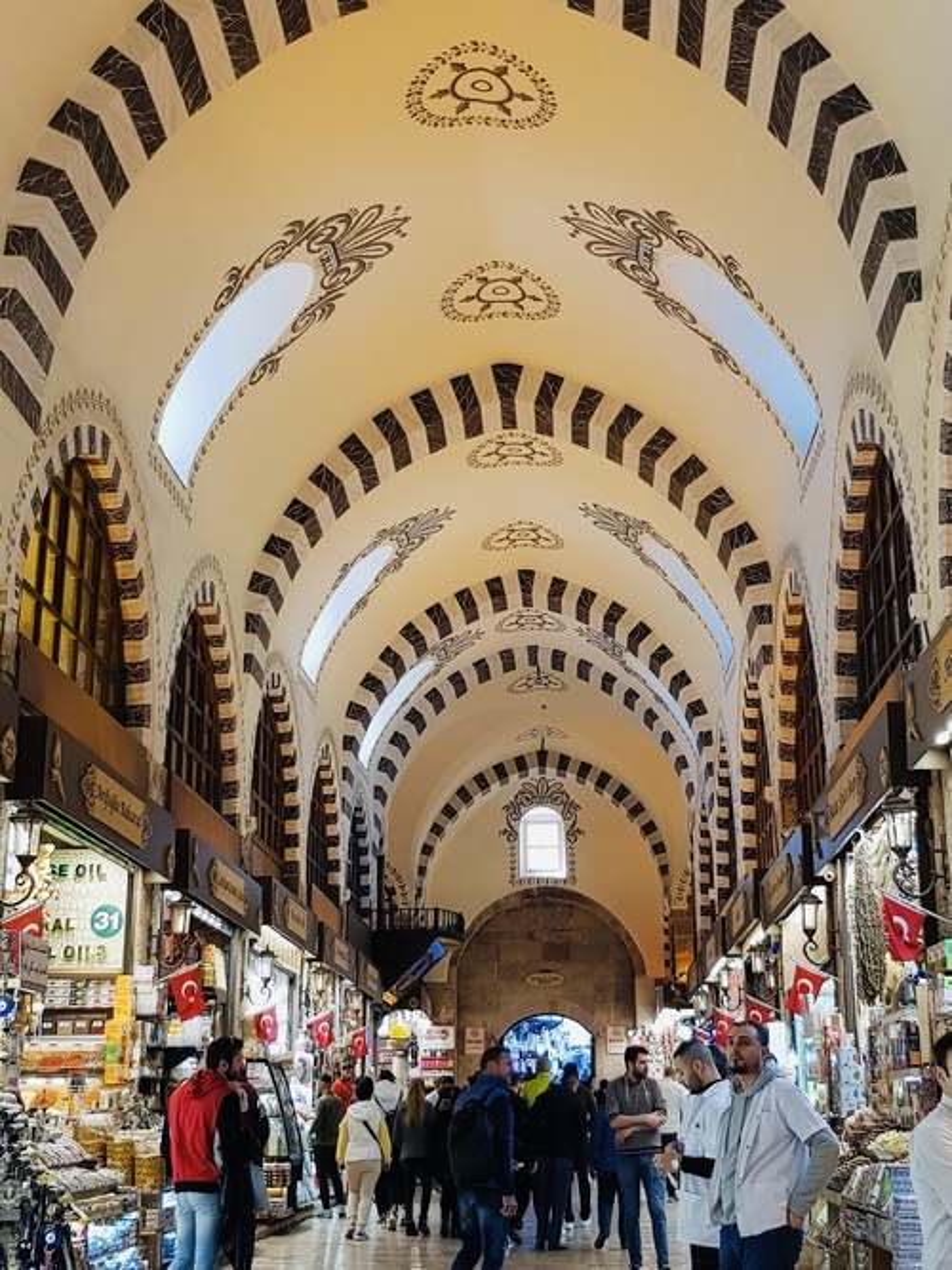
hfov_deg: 53.0
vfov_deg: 67.3
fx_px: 954
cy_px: 635
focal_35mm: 26
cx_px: 476
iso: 64
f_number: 1.7
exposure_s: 1/100
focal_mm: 4.2
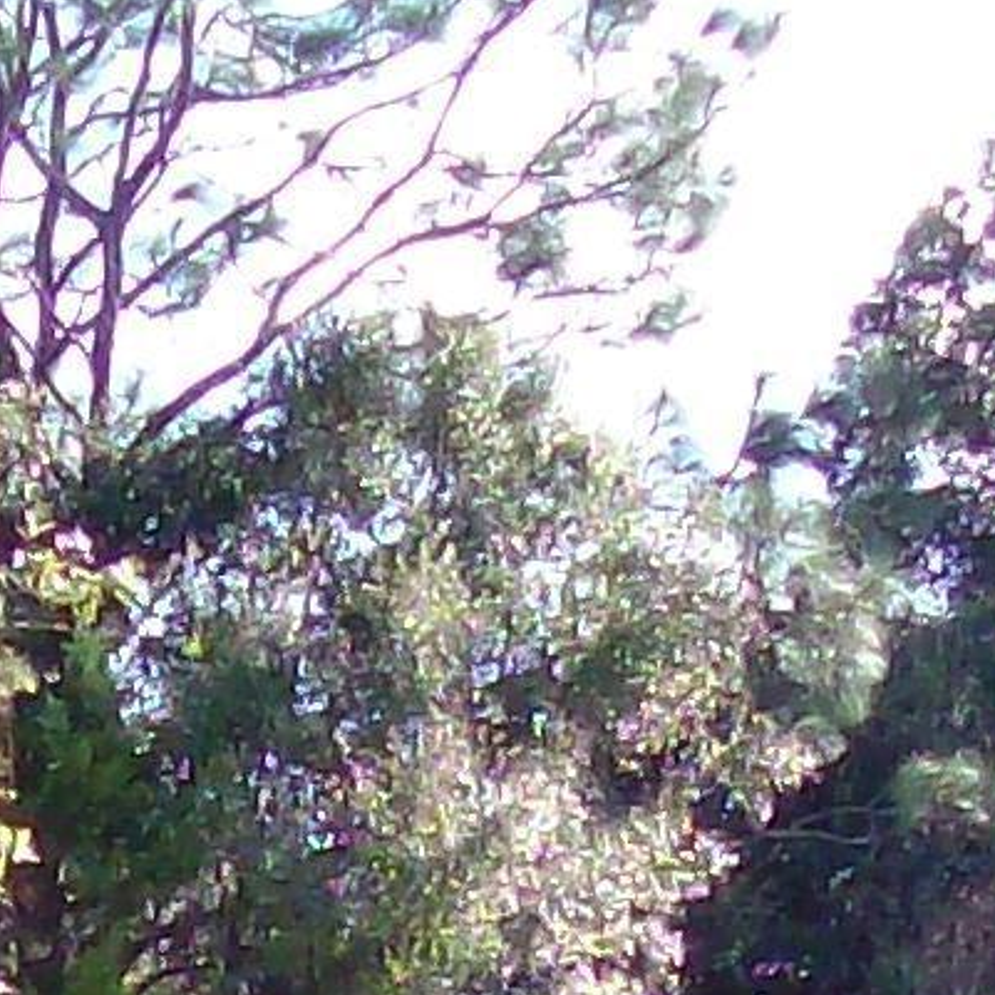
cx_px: 211
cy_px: 2146
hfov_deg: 8.6
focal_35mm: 204
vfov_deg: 8.1
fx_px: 6634
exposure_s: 1/352
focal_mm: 6
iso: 80
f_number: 2.7
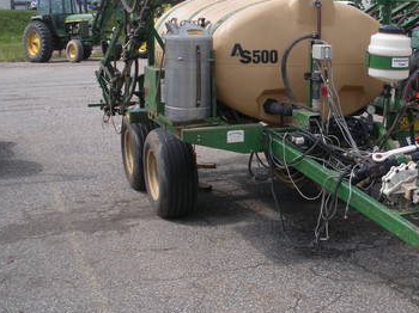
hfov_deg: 33.7
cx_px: 312
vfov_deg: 26.0
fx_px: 677
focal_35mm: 56
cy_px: 130
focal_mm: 6.3
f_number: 3.5
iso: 64
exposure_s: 1/388
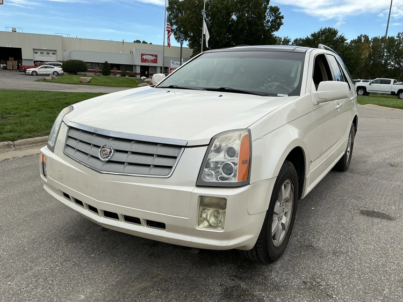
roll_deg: -2.3
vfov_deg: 49.8
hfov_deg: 63.4
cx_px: 202
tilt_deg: -12.0
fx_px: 326
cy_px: 151
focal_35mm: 28
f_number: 1.8
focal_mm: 3
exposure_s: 1/1144
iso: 25
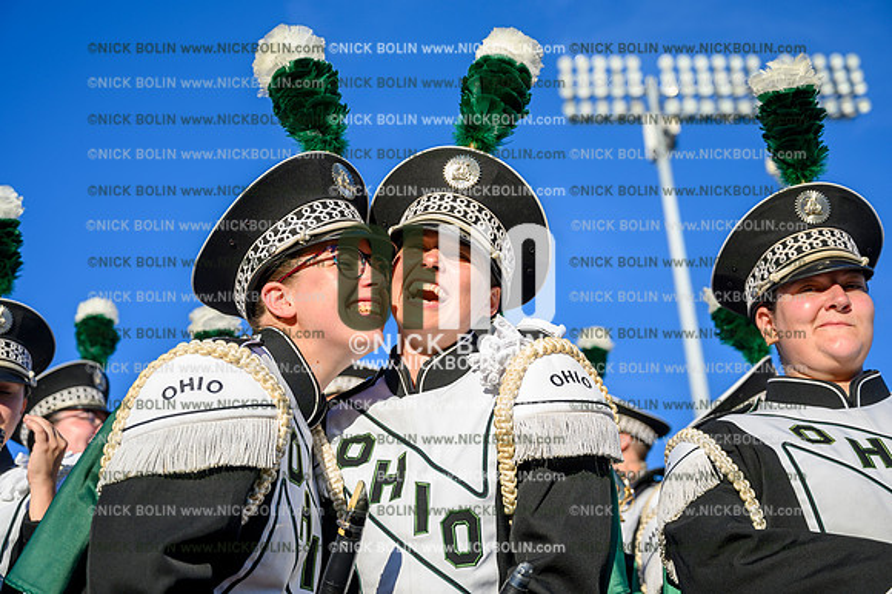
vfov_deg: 26.5
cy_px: 297
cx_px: 446
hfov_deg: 38.9
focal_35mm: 51
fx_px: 1263
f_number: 4
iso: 125
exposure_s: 1/640
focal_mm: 51
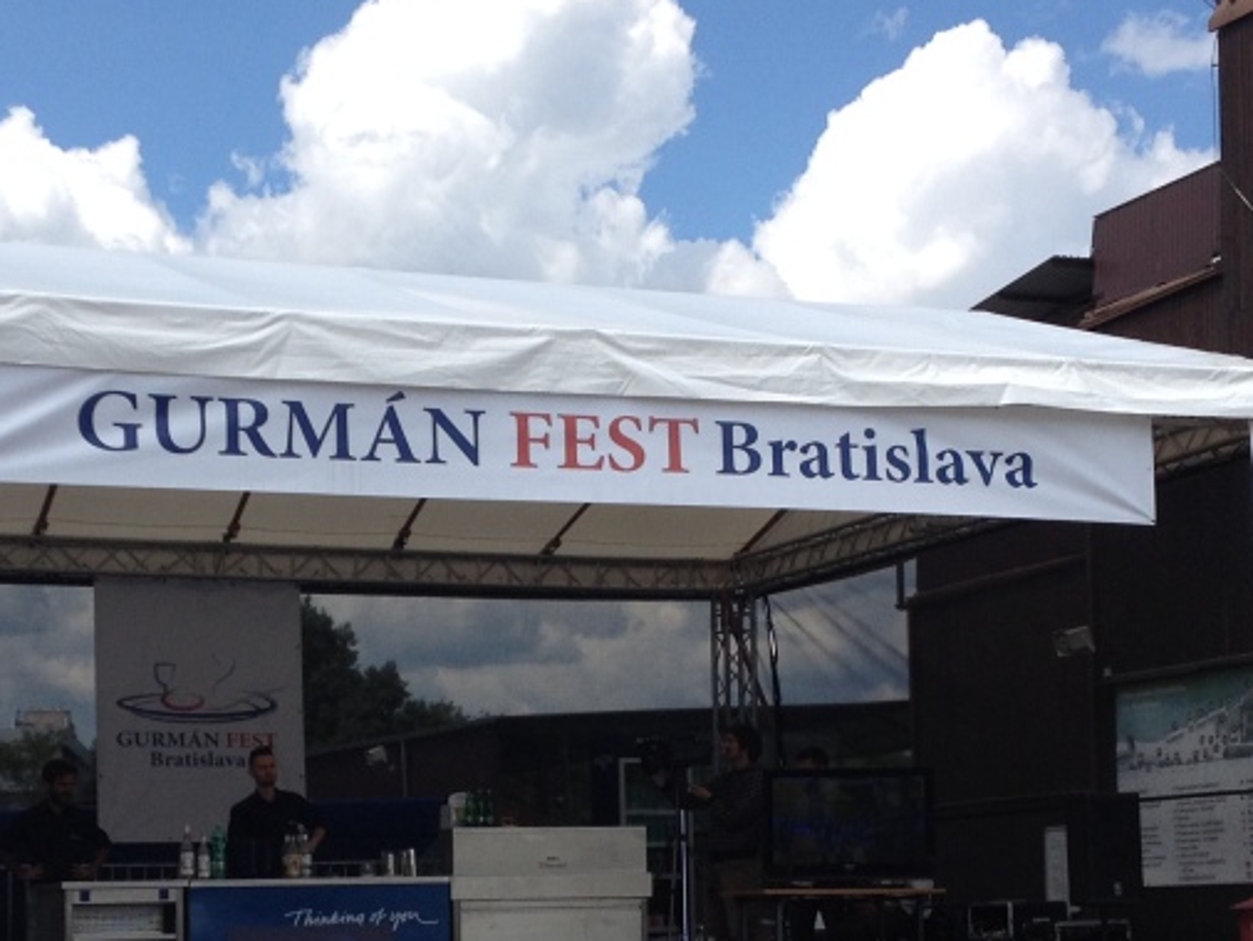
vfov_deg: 17.6
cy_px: 763
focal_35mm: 83
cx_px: 552
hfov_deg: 23.5
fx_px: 3006
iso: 50
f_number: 2.4
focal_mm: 4.28
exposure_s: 1/1783
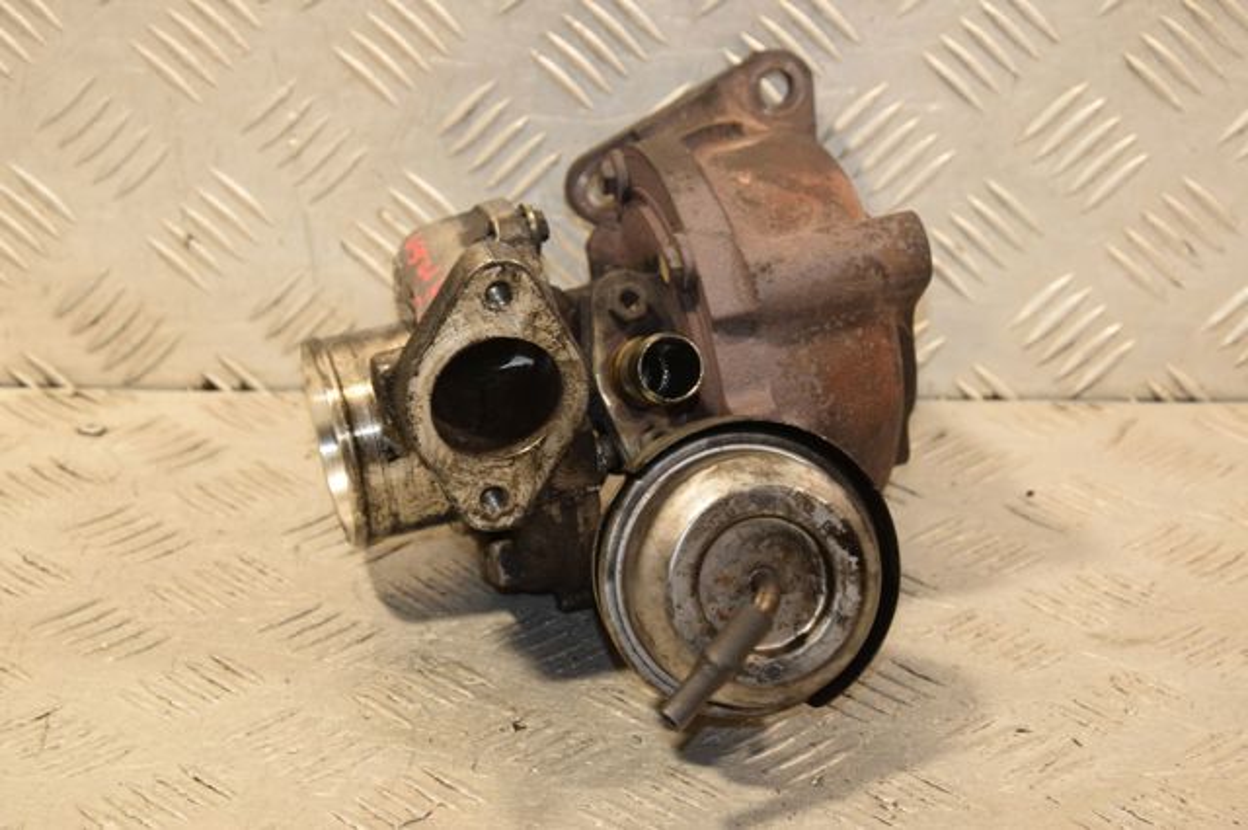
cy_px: 415
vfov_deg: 13.0
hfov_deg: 19.5
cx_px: 624
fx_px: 3638
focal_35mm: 105
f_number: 8
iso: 800
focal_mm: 70
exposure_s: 1/80
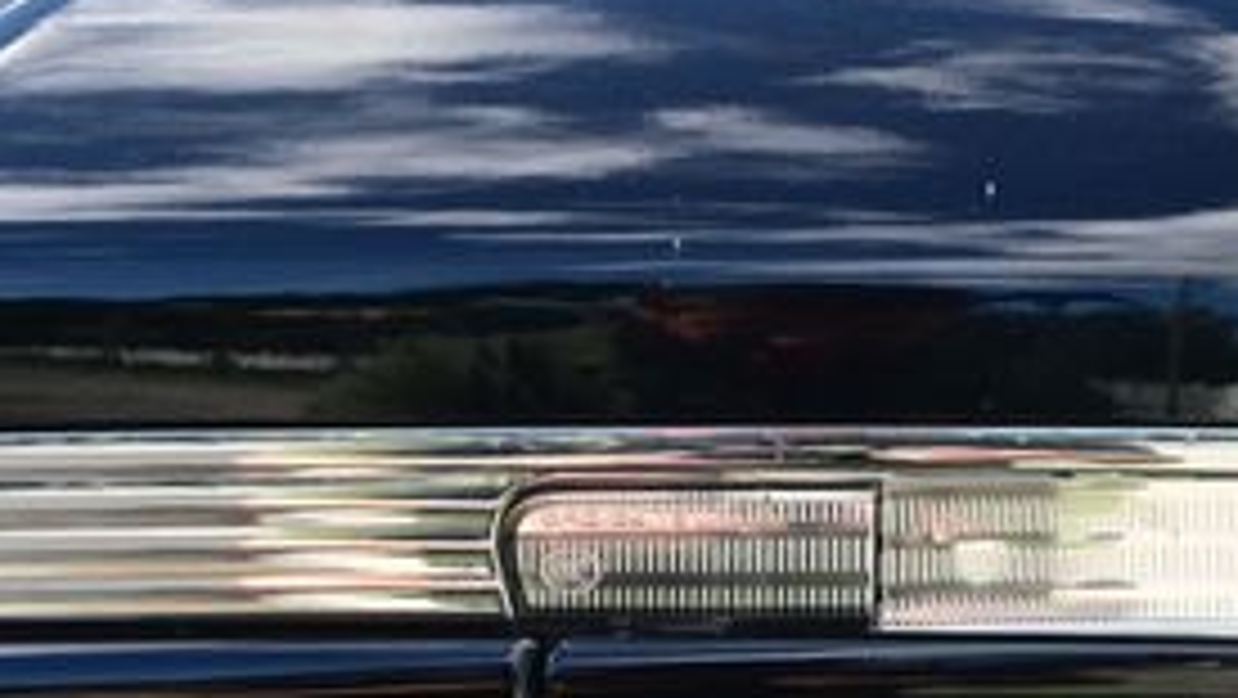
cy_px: 576
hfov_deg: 18.0
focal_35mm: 119
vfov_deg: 10.2
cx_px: 572
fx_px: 3903
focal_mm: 32.5
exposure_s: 1/160
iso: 100
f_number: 6.3
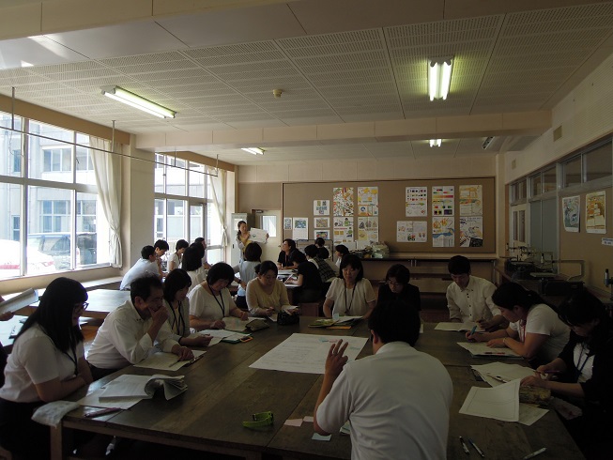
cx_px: 306
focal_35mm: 24
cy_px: 230
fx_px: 425
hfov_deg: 71.6
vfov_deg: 56.8
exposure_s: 1/160
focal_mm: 4.3
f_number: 2.8
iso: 160
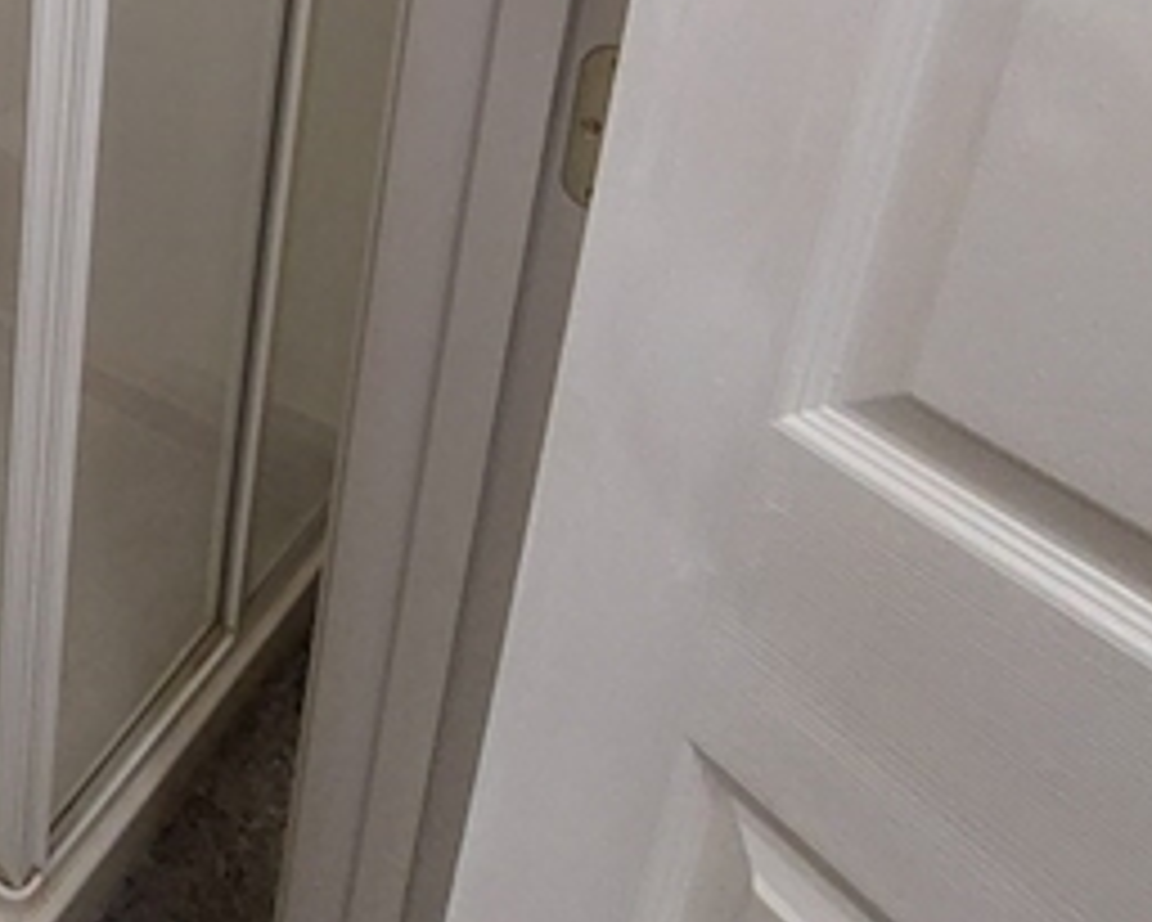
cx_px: -94
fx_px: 1296
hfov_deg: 39.7
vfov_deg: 34.2
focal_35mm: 38
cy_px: -81
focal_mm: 1.74
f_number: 2.2
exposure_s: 1/30
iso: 250
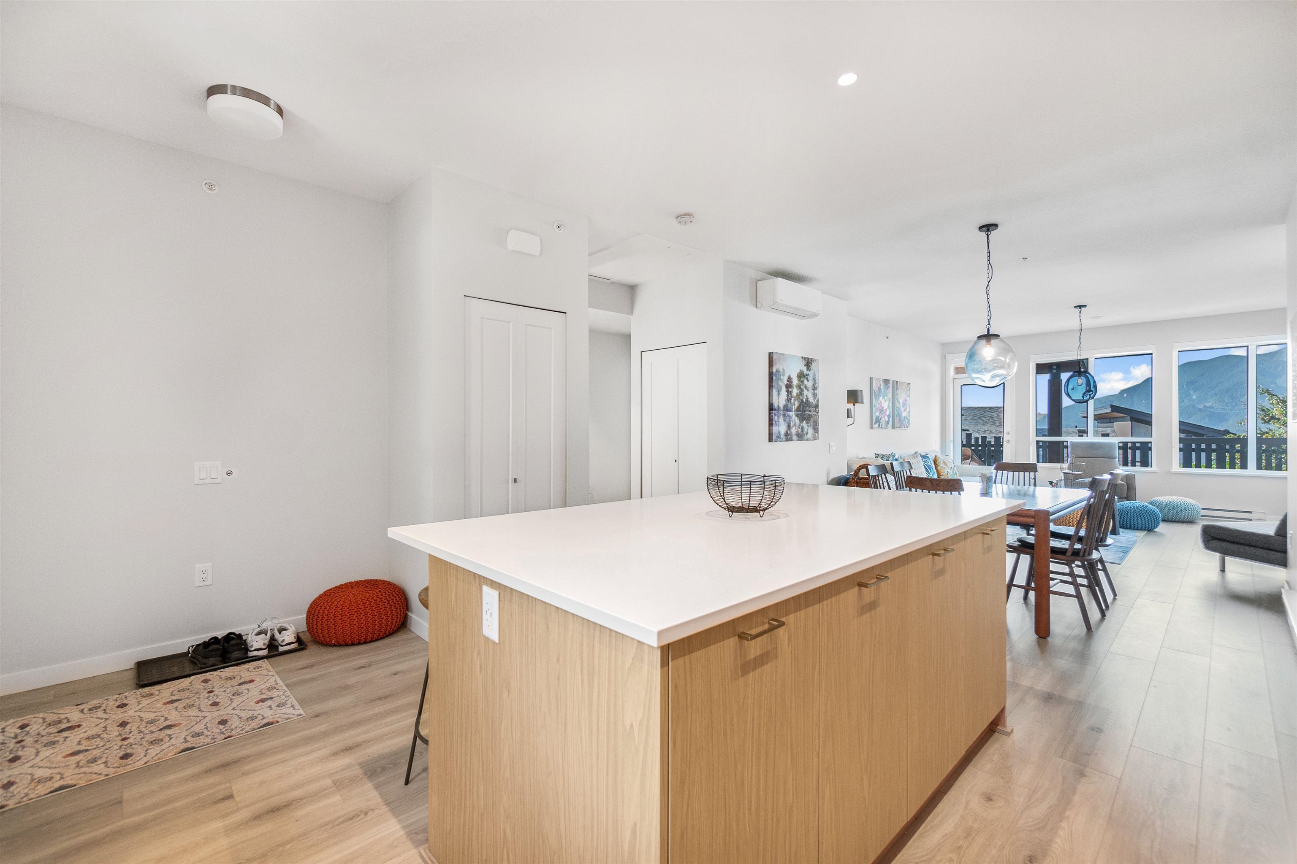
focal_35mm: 15
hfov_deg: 100.4
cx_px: 648
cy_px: 432
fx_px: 540
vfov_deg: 77.3
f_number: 4
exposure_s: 1/60
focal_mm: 10
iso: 800
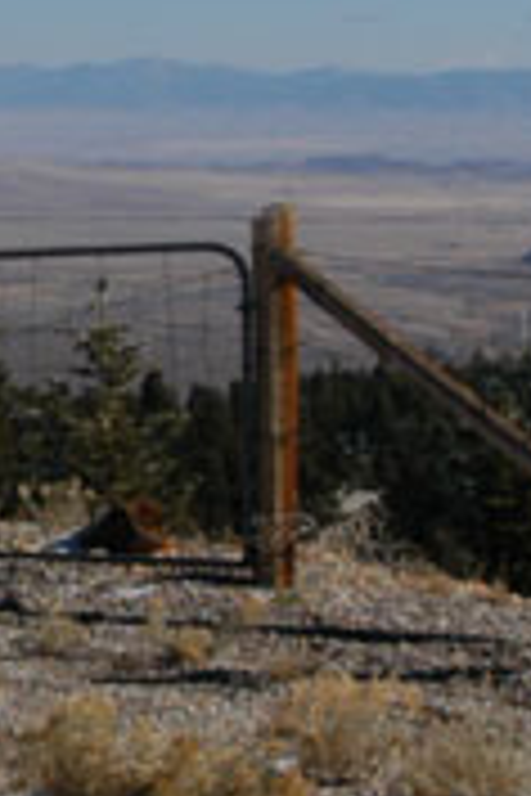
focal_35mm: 142
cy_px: 241
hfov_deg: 9.6
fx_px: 3142
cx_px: 9
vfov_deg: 14.4
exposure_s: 1/640
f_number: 13
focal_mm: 24
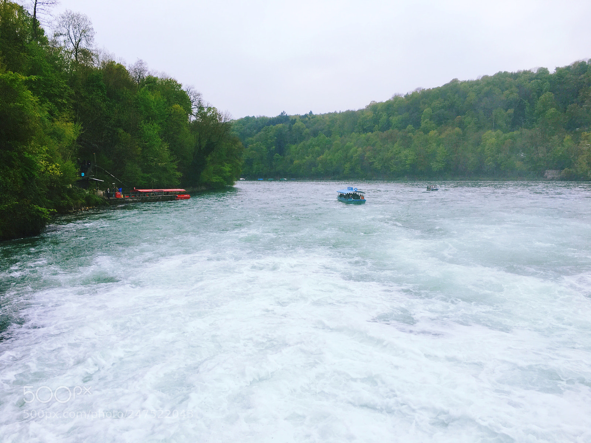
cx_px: 296
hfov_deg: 61.7
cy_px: 222
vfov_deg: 48.2
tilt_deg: -4.7
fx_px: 495
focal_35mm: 29
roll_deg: +0.1
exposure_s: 1/793
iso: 25
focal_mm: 4.15
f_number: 2.2
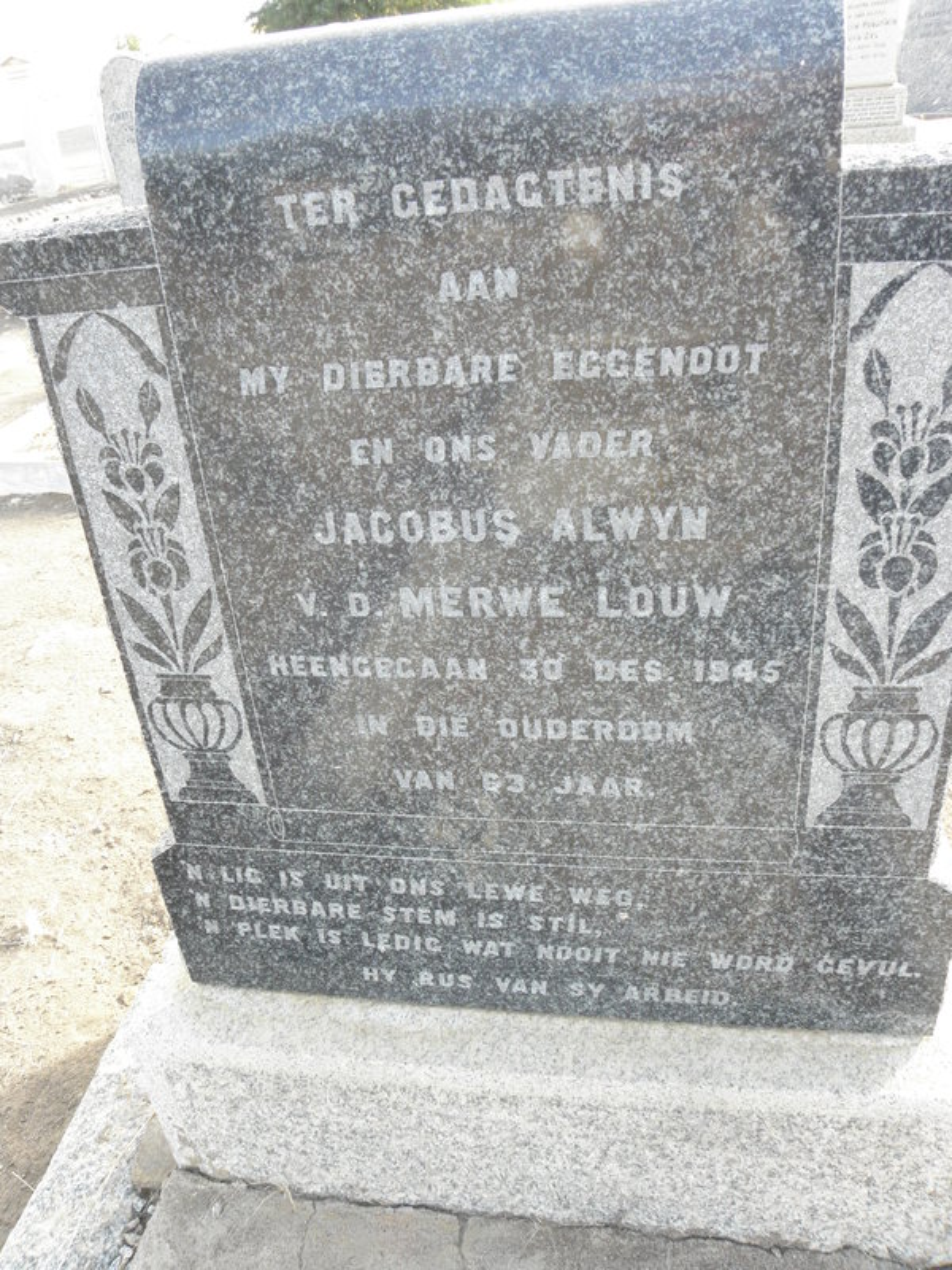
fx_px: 953
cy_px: 635
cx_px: 476
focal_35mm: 26
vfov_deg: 67.3
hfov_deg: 53.1
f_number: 6.3
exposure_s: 1/50
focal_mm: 4.6
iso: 200
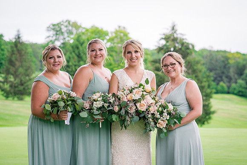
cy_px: 87
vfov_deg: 15.3
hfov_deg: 22.8
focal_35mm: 89
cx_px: 130
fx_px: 612
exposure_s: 1/1250
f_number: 3.5
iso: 500
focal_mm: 85
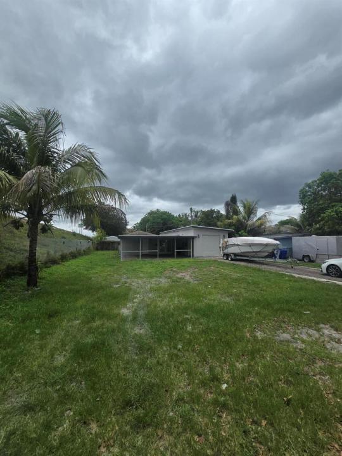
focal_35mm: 13
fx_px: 171
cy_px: 228
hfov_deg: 89.9
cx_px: 171
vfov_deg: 106.2
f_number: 2.2
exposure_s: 1/2866
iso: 50
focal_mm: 2.2
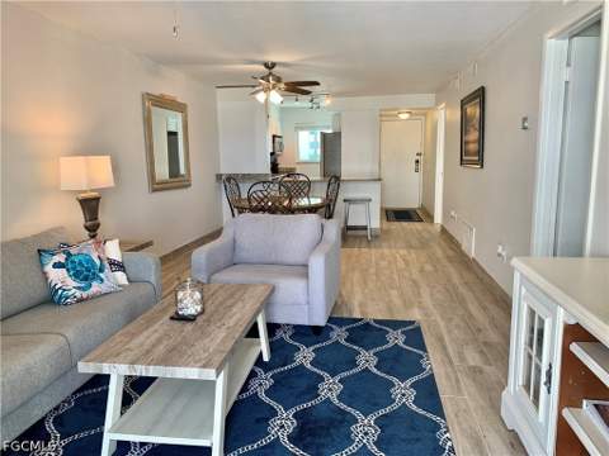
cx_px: 304
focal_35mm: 26
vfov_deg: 53.1
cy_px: 228
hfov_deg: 67.3
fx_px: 457
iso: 50
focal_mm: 4.25
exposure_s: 1/60
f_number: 1.8
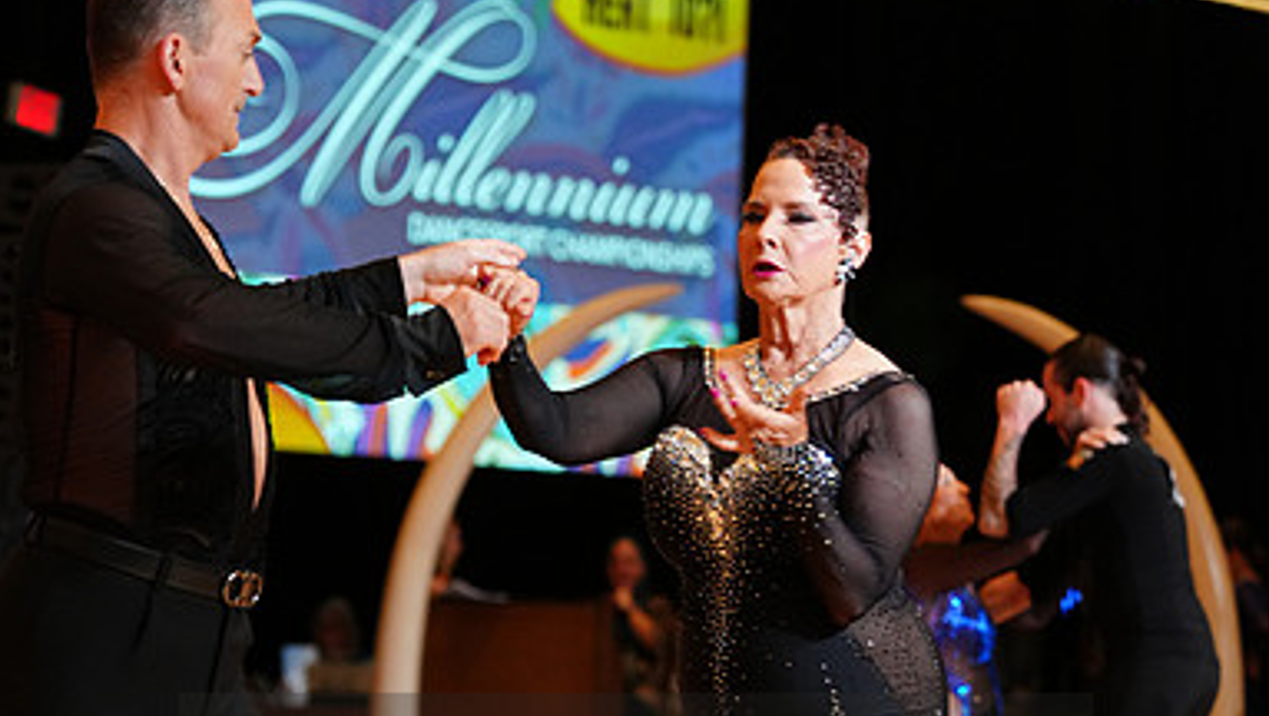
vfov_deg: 6.5
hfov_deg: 11.5
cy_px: 806
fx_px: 6296
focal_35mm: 187
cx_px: 638
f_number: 4
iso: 2500
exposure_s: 1/250
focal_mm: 118
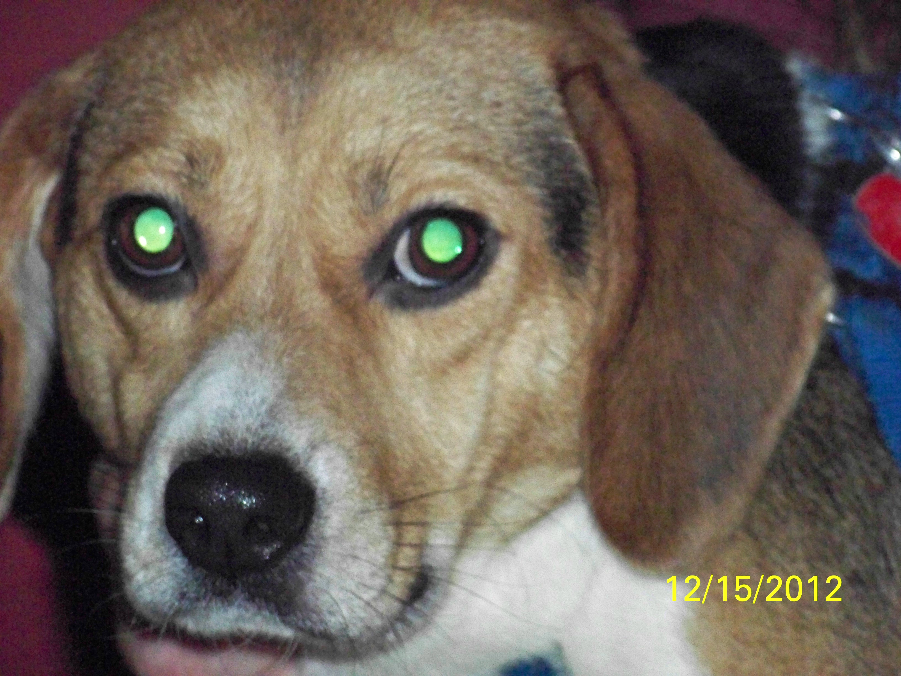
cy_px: 338
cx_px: 450
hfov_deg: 6.3
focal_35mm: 314
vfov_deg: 4.7
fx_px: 8173
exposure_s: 1/60
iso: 1600
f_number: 4
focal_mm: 52.2
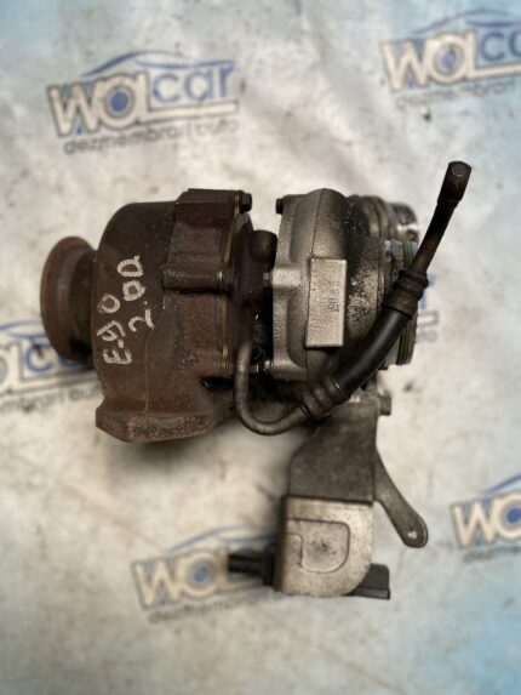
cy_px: 348
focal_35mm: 26
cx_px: 260
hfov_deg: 53.1
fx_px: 522
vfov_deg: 67.3
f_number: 1.8
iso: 100
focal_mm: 4.25
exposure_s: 1/100
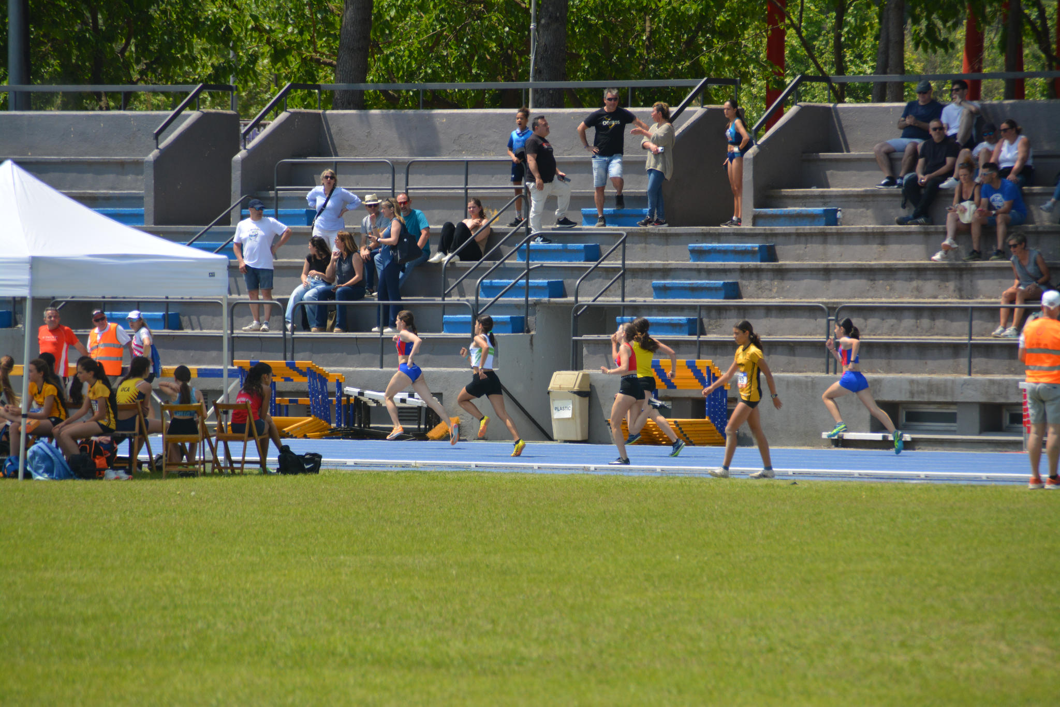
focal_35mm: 300
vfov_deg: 4.6
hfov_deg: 6.9
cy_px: 354
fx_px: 8832
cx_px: 530
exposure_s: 1/1250
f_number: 6.3
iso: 400
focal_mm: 200
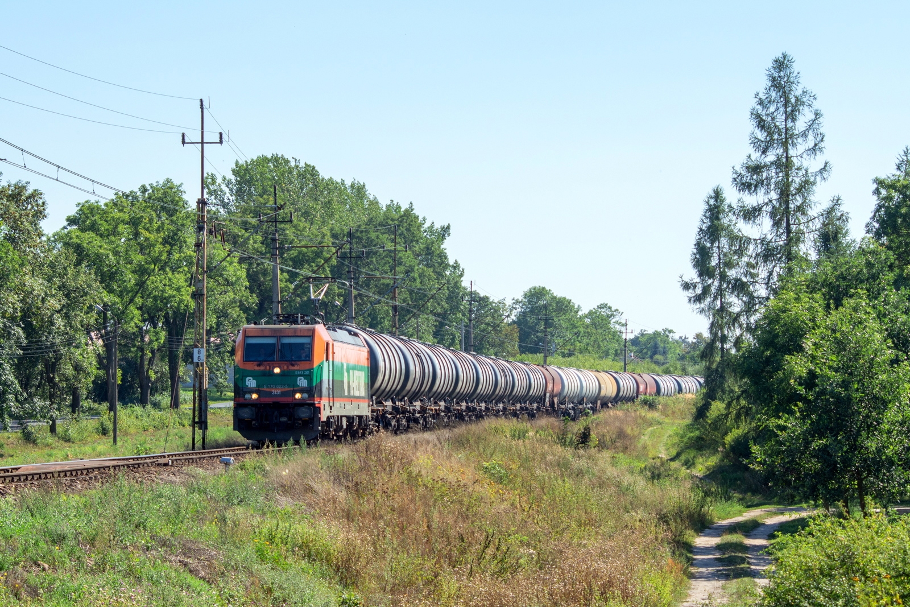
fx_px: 2654
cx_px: 455
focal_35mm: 105
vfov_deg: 13.0
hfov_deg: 19.5
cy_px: 304
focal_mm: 70
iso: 160
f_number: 7.1
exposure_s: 1/400
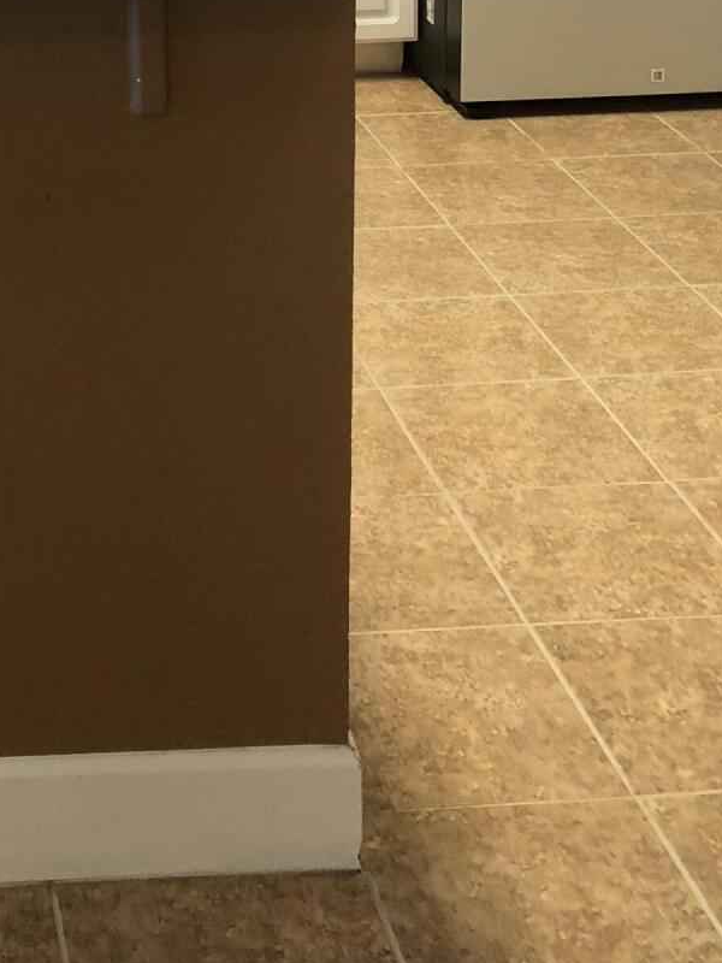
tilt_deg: -7.4
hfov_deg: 20.2
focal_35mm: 70
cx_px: -46
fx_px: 1947
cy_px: -197
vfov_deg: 25.0
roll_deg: +1.1
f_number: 1.8
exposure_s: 1/15
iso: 40
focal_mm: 3.99
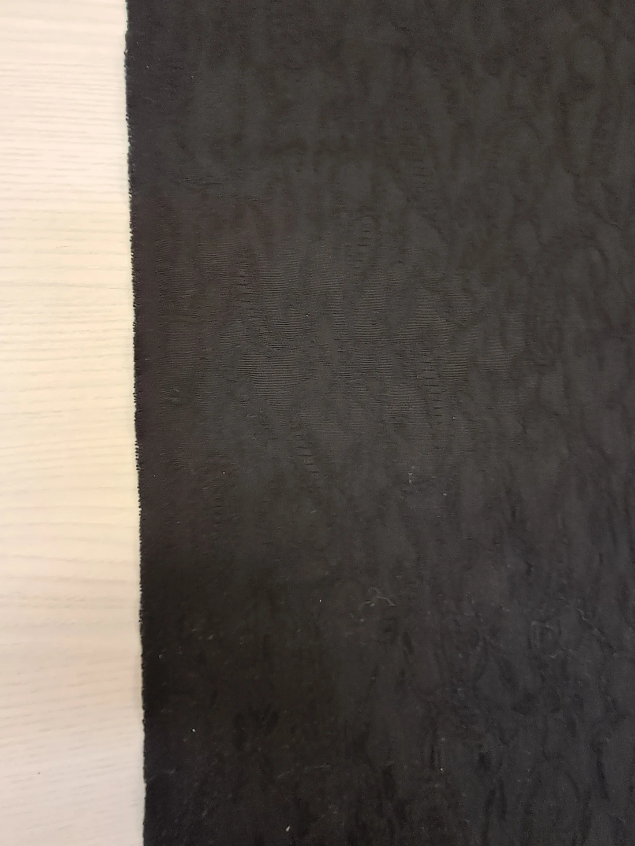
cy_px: 423
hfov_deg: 78.1
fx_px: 391
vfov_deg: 94.5
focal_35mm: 16
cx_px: 318
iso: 100
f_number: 2.2
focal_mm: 1.64
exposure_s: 1/33
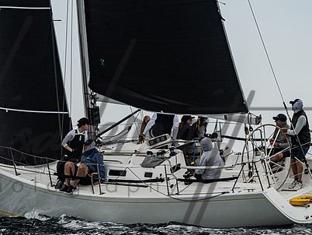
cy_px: 127
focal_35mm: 285
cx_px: 148
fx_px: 2570
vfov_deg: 5.2
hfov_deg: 6.9
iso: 400
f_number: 8
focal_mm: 190
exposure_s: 1/2500
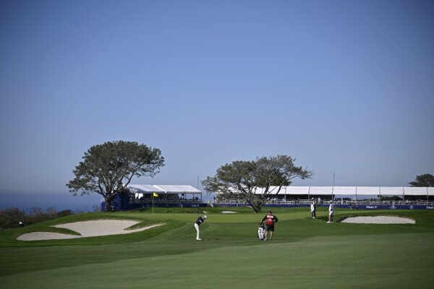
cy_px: 144
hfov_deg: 19.5
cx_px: 217
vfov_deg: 13.0
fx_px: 1266
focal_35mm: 105
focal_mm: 105
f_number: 4
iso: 320
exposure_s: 1/8000
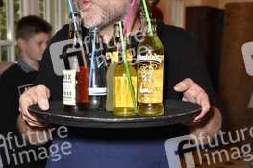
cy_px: 101
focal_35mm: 73
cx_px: 127
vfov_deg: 18.6
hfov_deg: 27.7
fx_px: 513
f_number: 5.6
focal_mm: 48
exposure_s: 1/125
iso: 1250
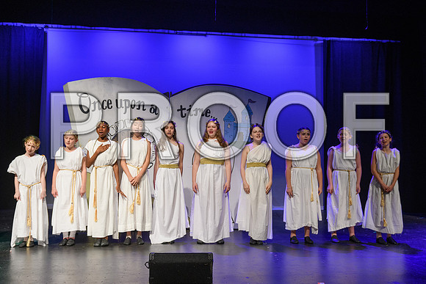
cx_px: 212
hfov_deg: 52.6
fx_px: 431
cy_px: 164
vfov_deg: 36.5
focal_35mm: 36
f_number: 3.2
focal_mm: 24
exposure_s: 1/160
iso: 1000
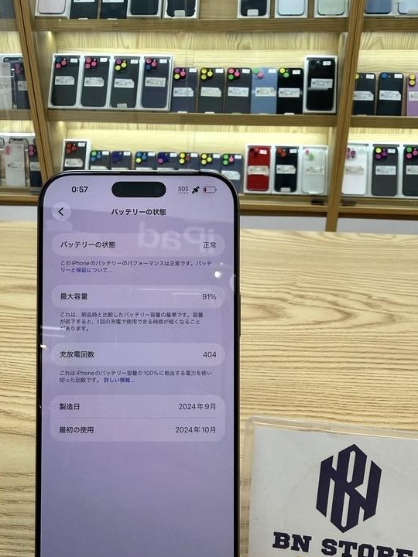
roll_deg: -1.6
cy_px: 331
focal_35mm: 30
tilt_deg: -26.6
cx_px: 204
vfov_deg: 59.5
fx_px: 483
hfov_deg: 46.8
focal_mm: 2.22
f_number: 2.2
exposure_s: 1/120
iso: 80
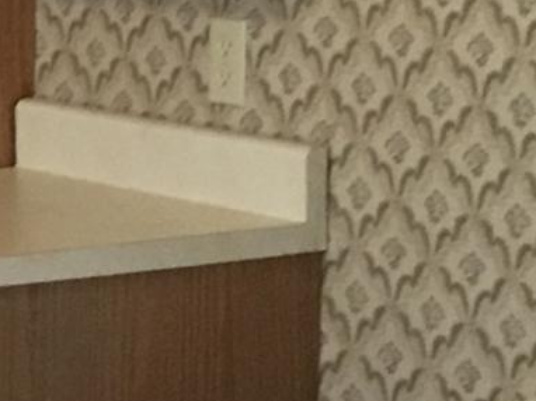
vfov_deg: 6.5
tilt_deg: -11.1
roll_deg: +1.4
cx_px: -884
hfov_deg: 7.9
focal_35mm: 228
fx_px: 3528
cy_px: 294
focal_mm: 4.15
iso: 125
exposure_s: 1/30
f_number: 2.2
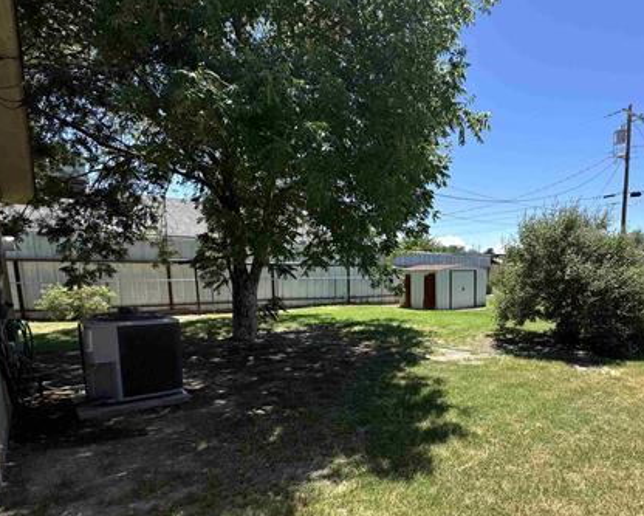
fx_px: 400
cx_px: 455
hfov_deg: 73.9
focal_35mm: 21
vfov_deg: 64.3
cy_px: 332
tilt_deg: -9.6
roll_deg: +0.3
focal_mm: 2.22
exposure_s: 1/1256
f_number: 2.2
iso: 50
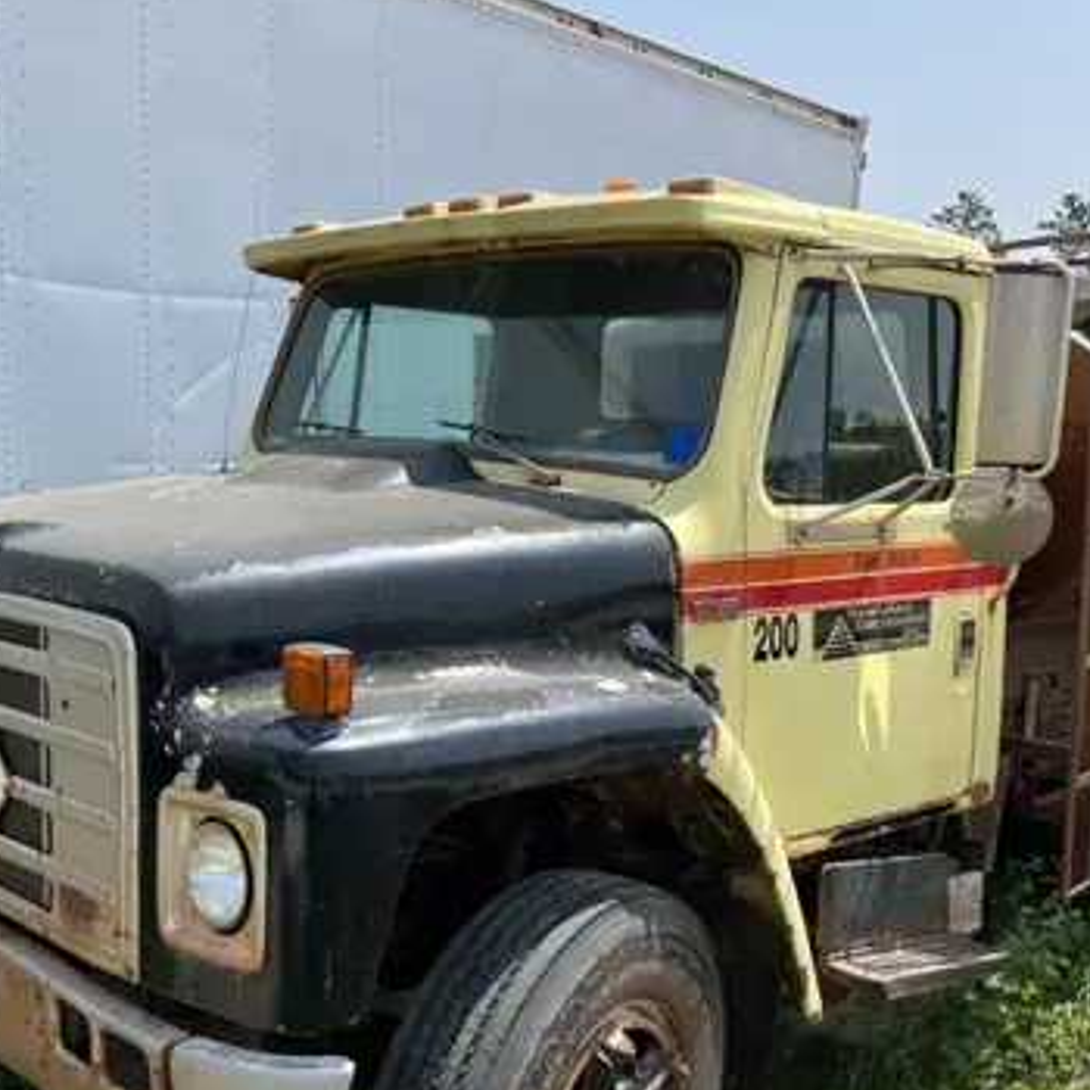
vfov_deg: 39.8
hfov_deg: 39.9
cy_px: 676
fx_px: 1496
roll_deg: -2.6
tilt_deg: -8.9
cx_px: 623
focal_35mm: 42
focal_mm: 5.7
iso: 50
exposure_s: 1/2252
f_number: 1.5
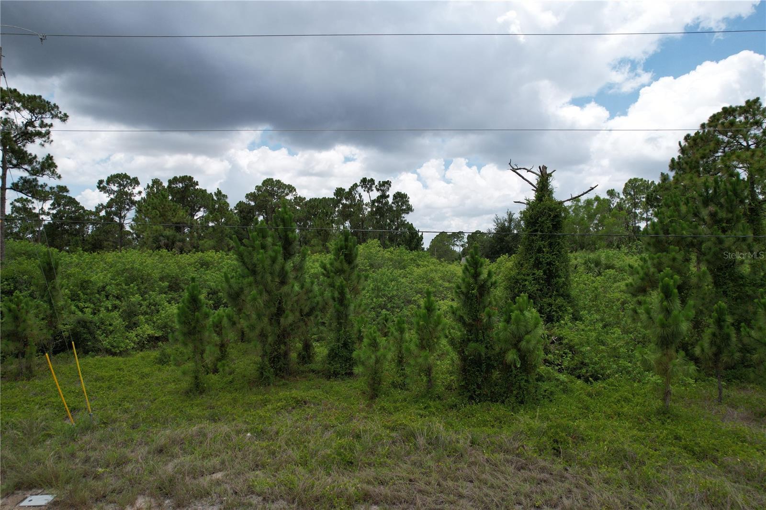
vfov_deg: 57.2
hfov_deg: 78.6
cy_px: 255
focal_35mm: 22
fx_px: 468
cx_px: 383
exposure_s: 1/2000
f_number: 2.8
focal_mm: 8.38
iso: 100
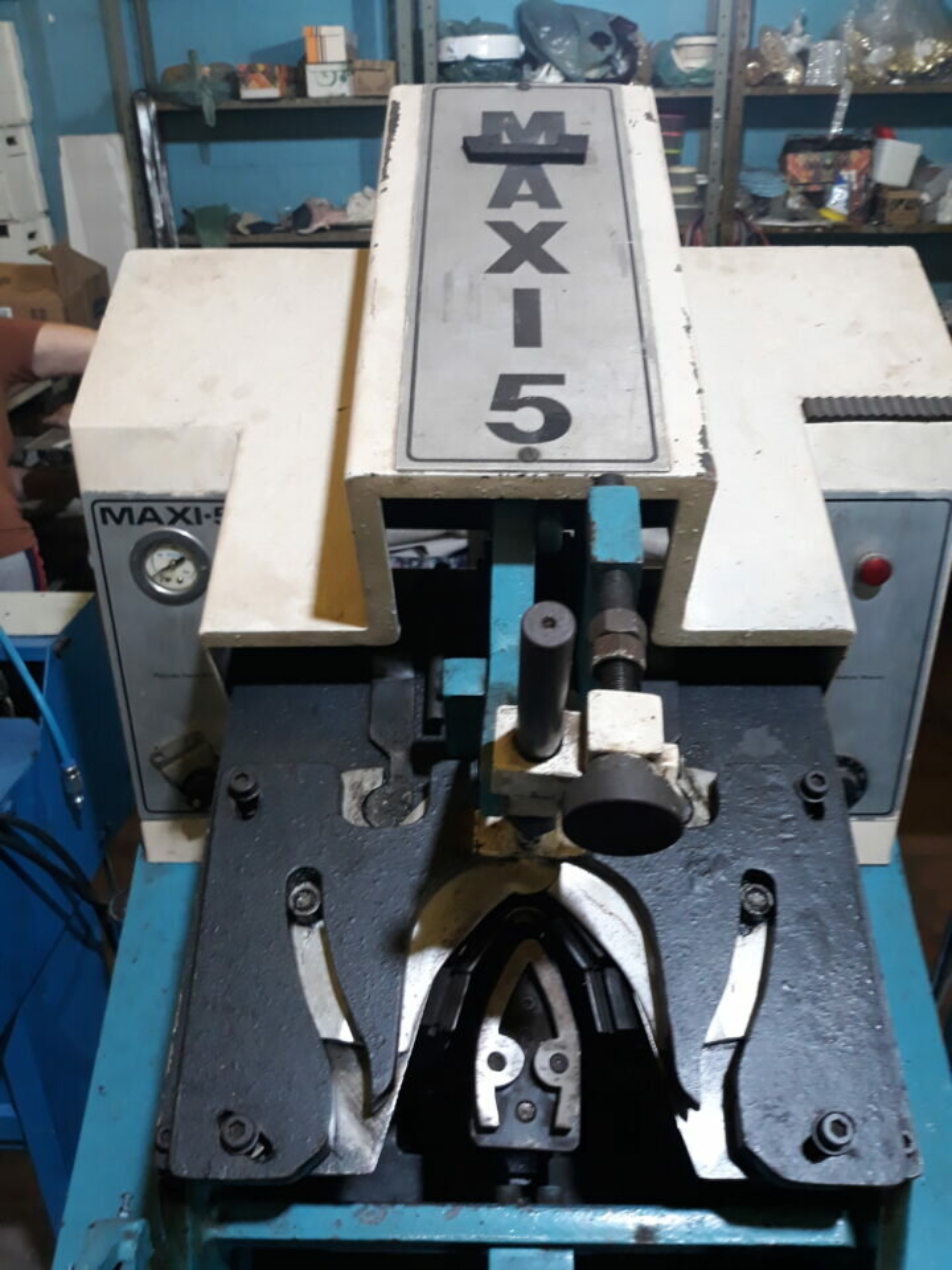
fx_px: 990
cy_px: 635
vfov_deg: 65.3
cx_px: 476
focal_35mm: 27
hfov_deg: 51.4
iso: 160
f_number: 1.7
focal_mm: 3.71
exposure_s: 1/24
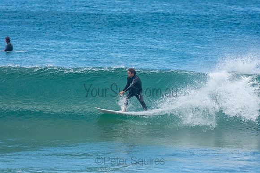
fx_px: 4334
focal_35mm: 600
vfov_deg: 2.3
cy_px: 86
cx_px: 130
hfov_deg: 3.4
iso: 360
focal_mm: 400
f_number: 5.6
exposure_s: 1/1250
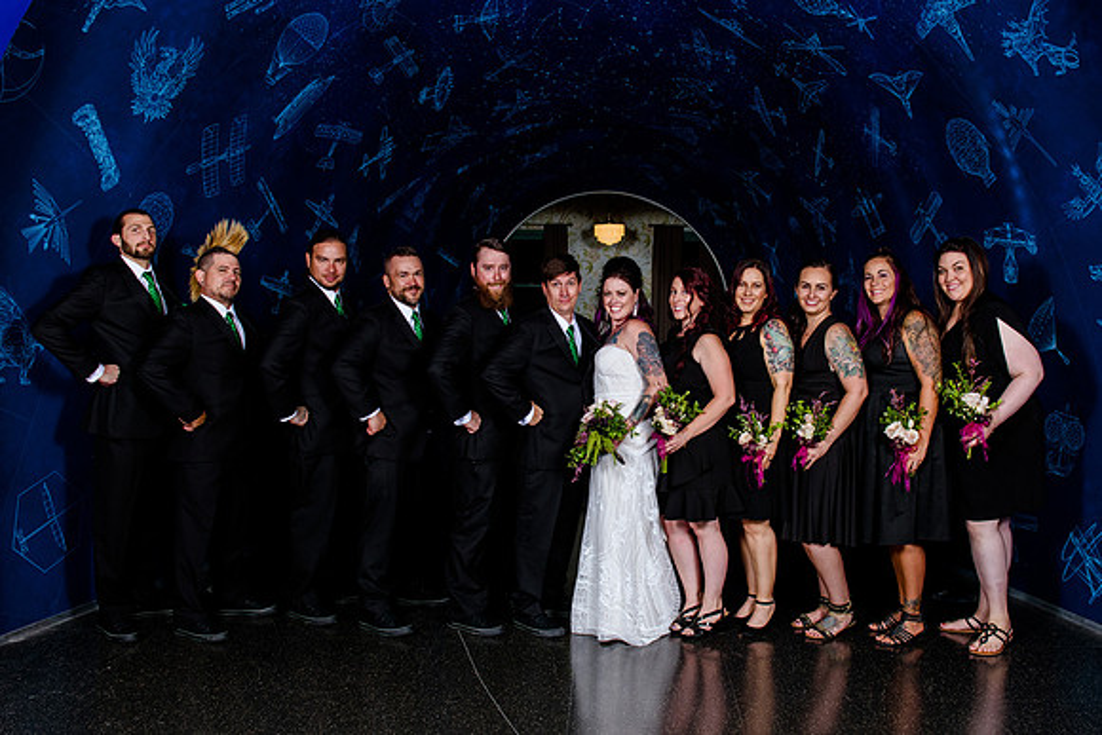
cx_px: 606
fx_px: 1044
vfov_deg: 38.8
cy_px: 369
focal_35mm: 34
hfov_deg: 55.6
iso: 640
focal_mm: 27
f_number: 6.3
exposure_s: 1/160
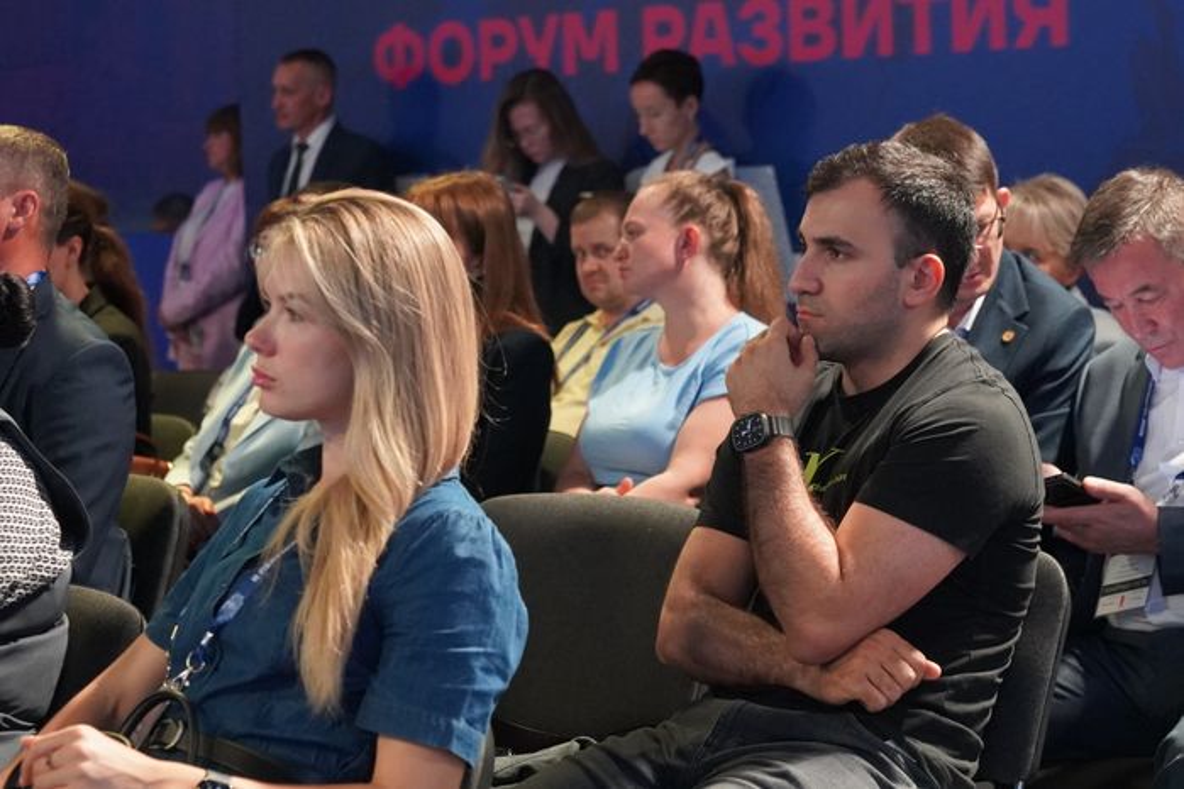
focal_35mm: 87
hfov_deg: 23.4
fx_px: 2861
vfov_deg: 15.7
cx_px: 592
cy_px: 394
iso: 8000
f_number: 4
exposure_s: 1/160
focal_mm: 58
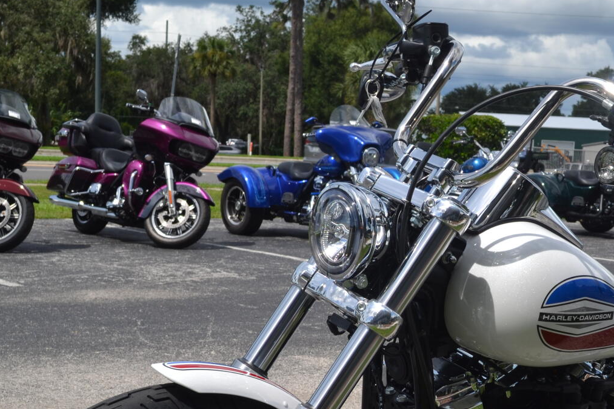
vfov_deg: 17.4
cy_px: 376
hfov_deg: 26.1
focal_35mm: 77
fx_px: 1313
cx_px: 439
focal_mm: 26
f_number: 9
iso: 100
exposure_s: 1/320
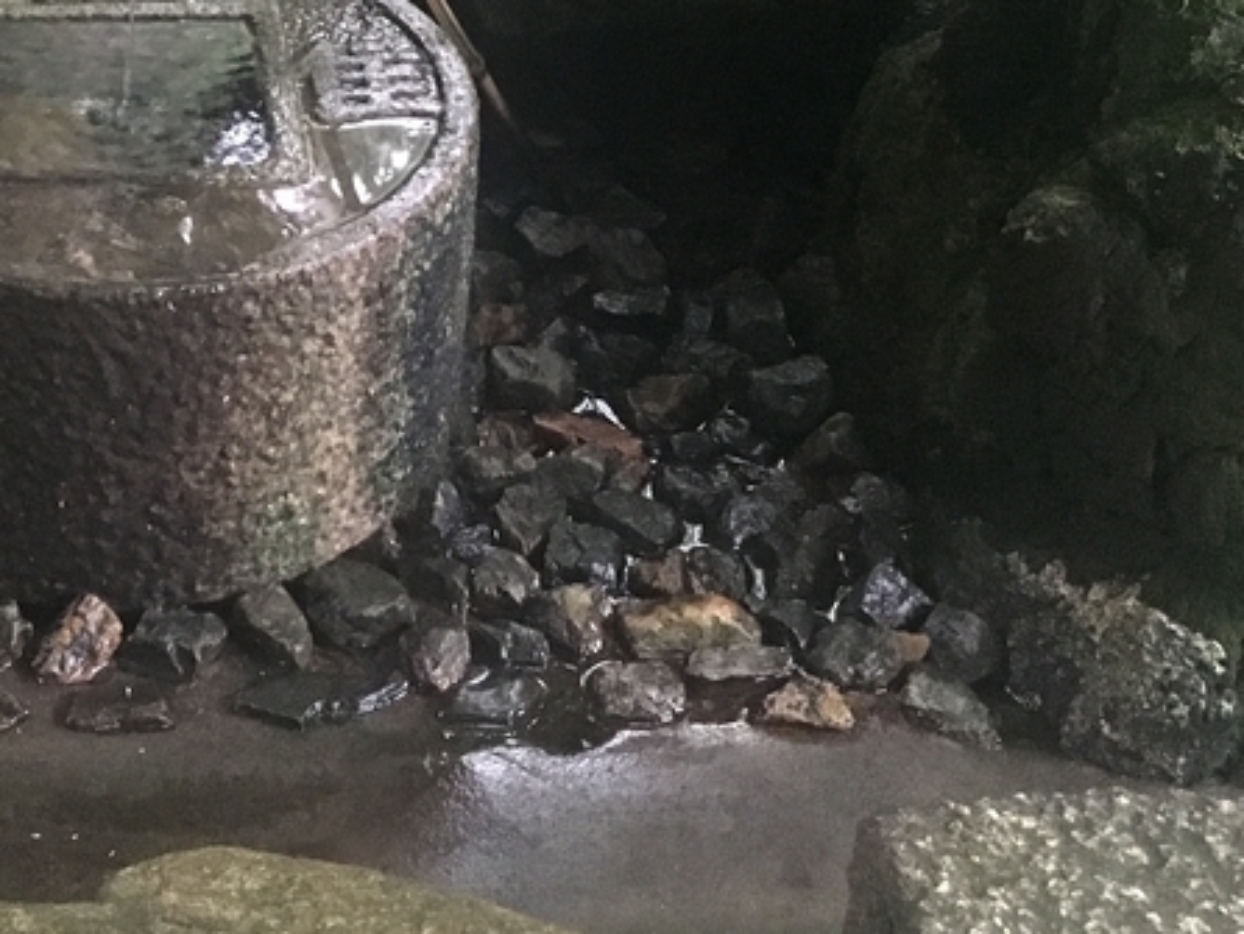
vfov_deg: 17.9
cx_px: 128
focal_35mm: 78
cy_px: -215
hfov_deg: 24.3
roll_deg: -0.8
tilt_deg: -22.2
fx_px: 2805
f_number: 2.2
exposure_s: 1/15
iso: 320
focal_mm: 4.15
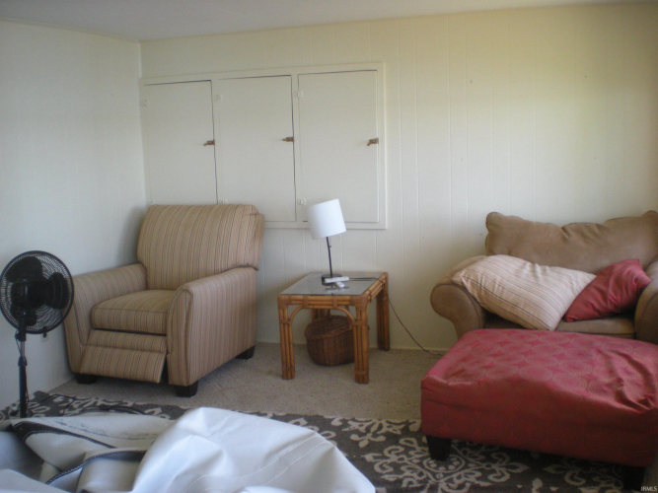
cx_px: 329
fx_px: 722
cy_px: 246
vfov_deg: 37.7
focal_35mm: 38
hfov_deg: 49.0
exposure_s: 1/47.4
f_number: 3.1
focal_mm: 6.3
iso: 200
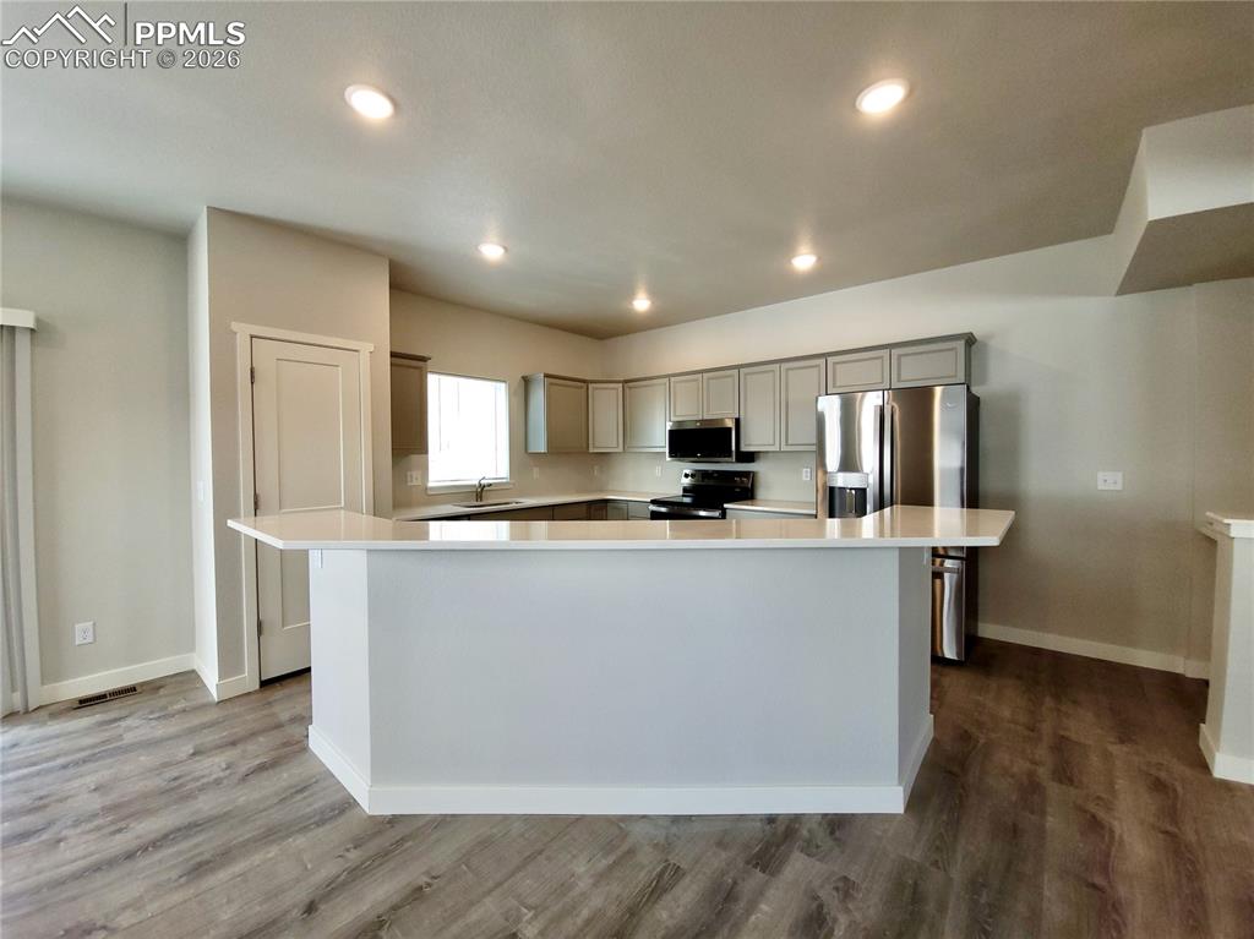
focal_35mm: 13
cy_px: 470
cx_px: 627
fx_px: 471
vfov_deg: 89.9
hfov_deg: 106.2
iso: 50
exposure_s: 1/40
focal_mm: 1.74
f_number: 2.2
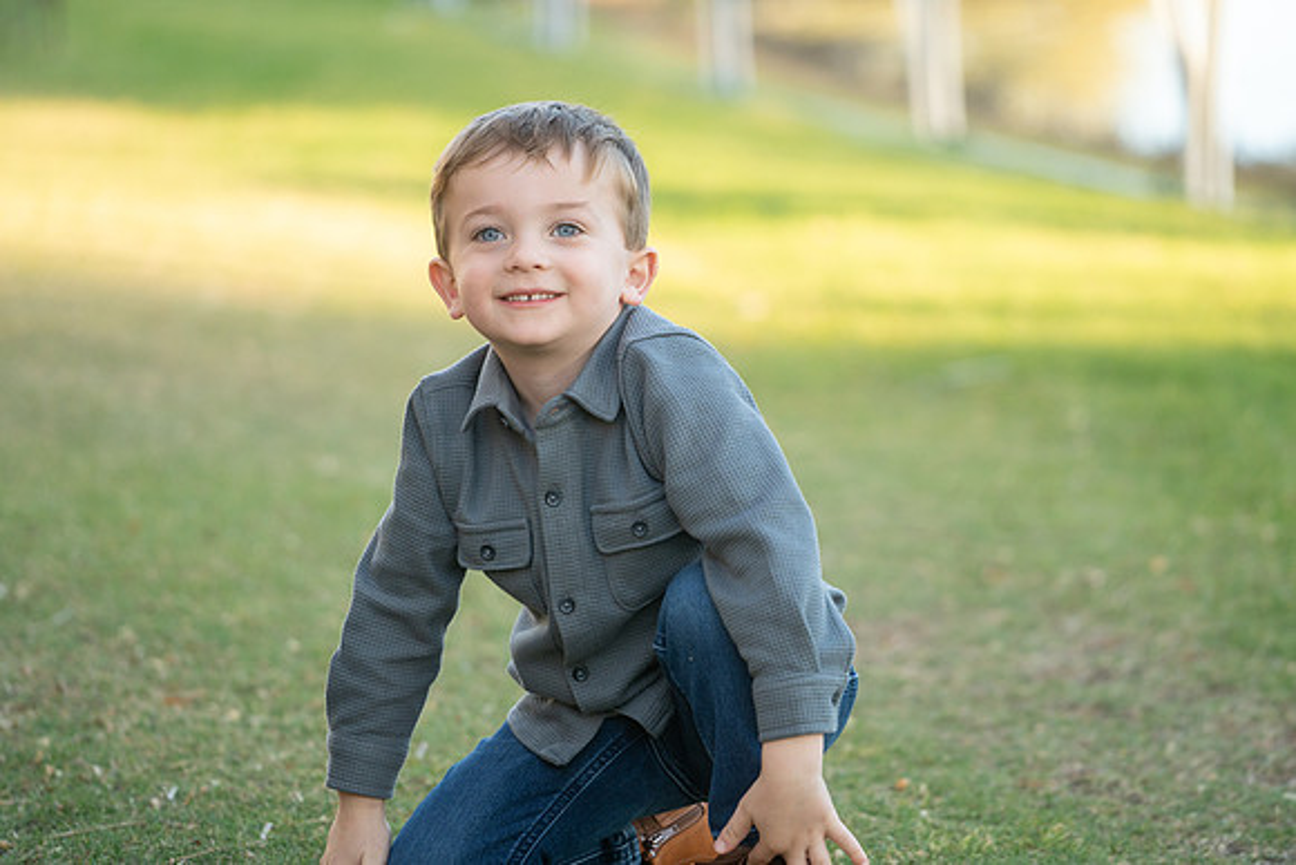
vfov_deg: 7.2
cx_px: 683
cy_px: 409
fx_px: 6910
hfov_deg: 10.7
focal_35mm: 192
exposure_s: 1/320
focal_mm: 182
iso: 500
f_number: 4
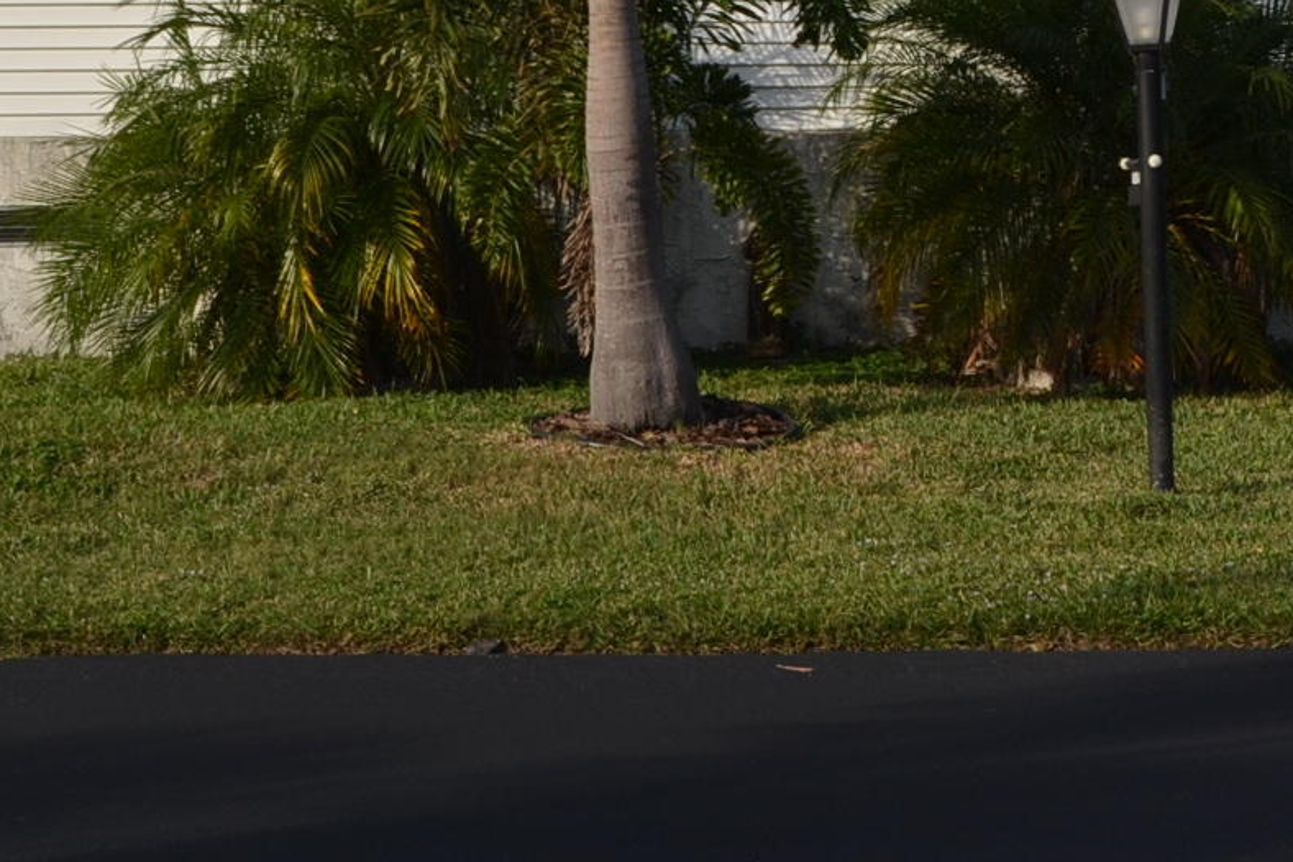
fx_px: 4093
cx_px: 1140
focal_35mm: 114
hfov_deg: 17.7
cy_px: 90
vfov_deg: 11.9
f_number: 8
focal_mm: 26
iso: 100
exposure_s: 1/200
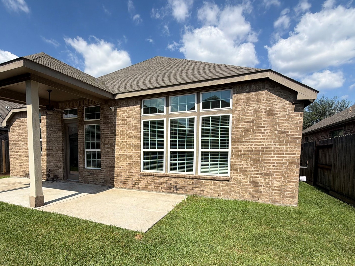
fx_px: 205
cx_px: 145
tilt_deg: -5.9
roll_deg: -0.6
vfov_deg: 65.1
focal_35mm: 20
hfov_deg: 80.9
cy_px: 165
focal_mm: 2.22
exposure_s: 1/1087
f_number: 2.2
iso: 20
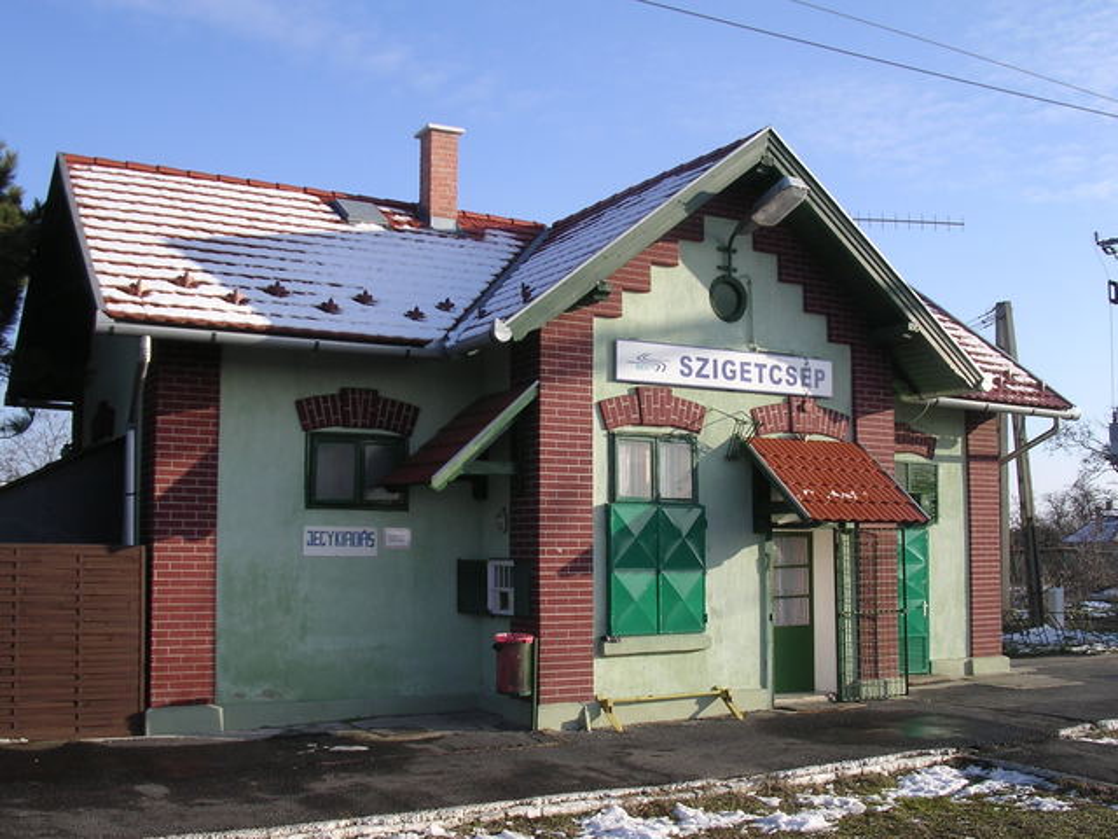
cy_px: 420
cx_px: 559
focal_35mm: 38
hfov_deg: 49.0
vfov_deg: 37.7
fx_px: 1227
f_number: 5.6
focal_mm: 5.8
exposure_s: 1/176
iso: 100
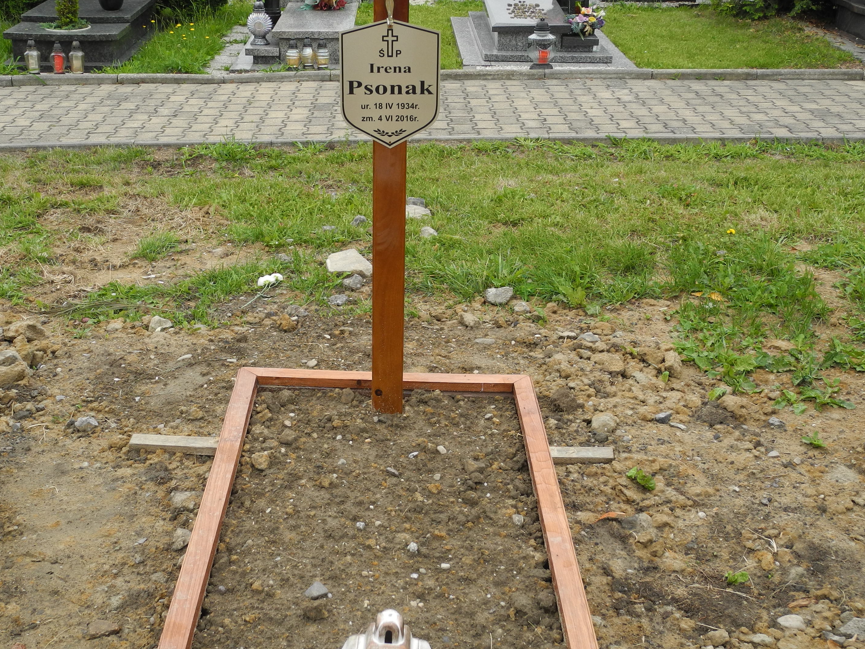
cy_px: 311
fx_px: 1125
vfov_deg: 32.2
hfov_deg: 42.0
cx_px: 387
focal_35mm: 45
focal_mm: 7.4
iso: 100
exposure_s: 1/640
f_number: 3.2
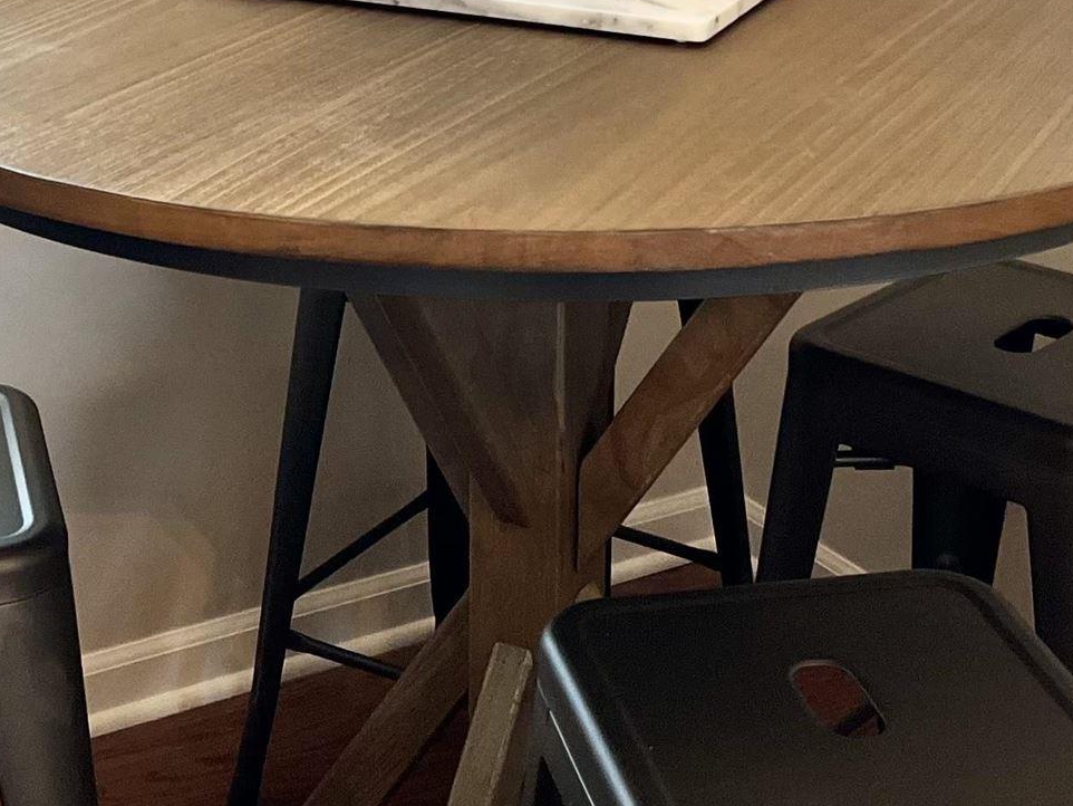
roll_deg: -0.3
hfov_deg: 23.5
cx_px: 436
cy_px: -157
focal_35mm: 83
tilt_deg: -10.4
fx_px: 2573
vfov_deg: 17.0
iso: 125
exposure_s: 1/120
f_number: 1.5
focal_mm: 5.7
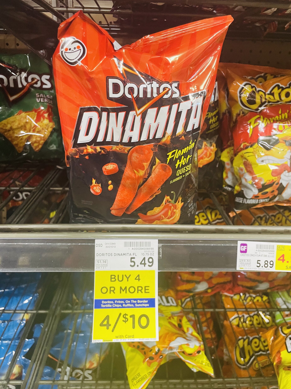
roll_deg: -1.5
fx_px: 303
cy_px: 189
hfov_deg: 51.4
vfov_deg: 65.3
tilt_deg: -23.6
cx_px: 146
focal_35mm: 27
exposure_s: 1/60
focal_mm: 4.2
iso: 200
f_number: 1.6
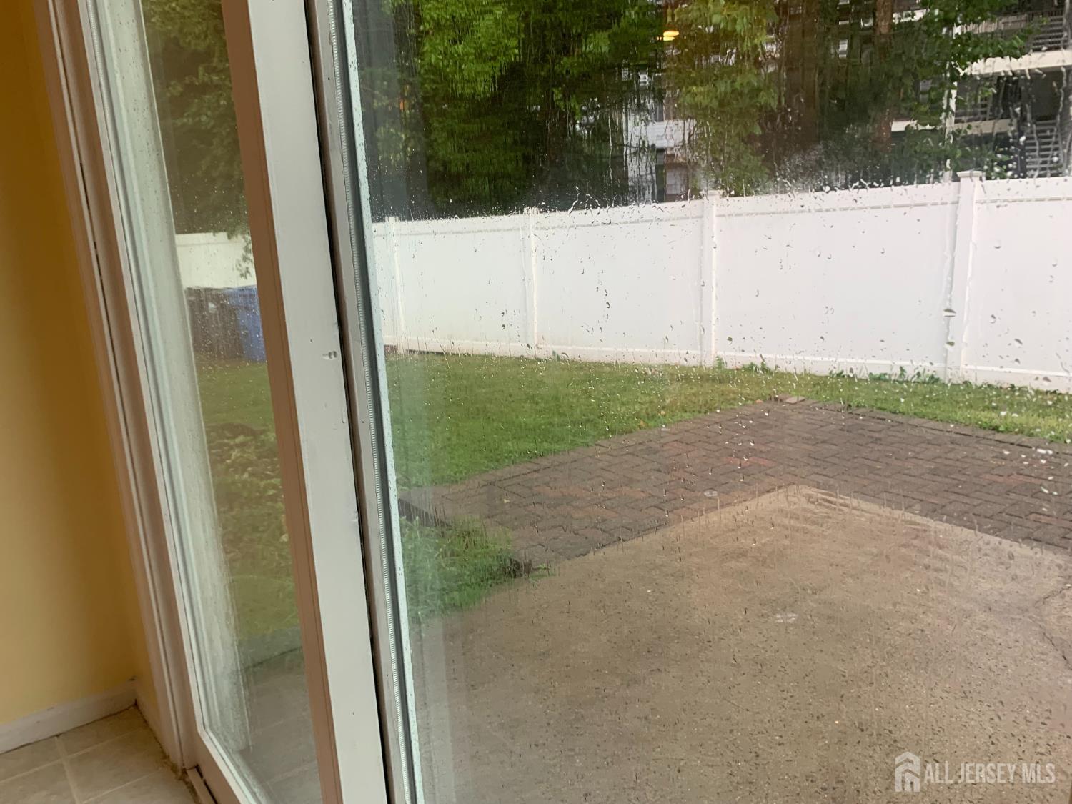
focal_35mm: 26
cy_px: 402
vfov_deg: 53.1
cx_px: 536
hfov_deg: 67.3
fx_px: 805
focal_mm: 4.25
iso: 100
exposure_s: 1/60
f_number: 1.8
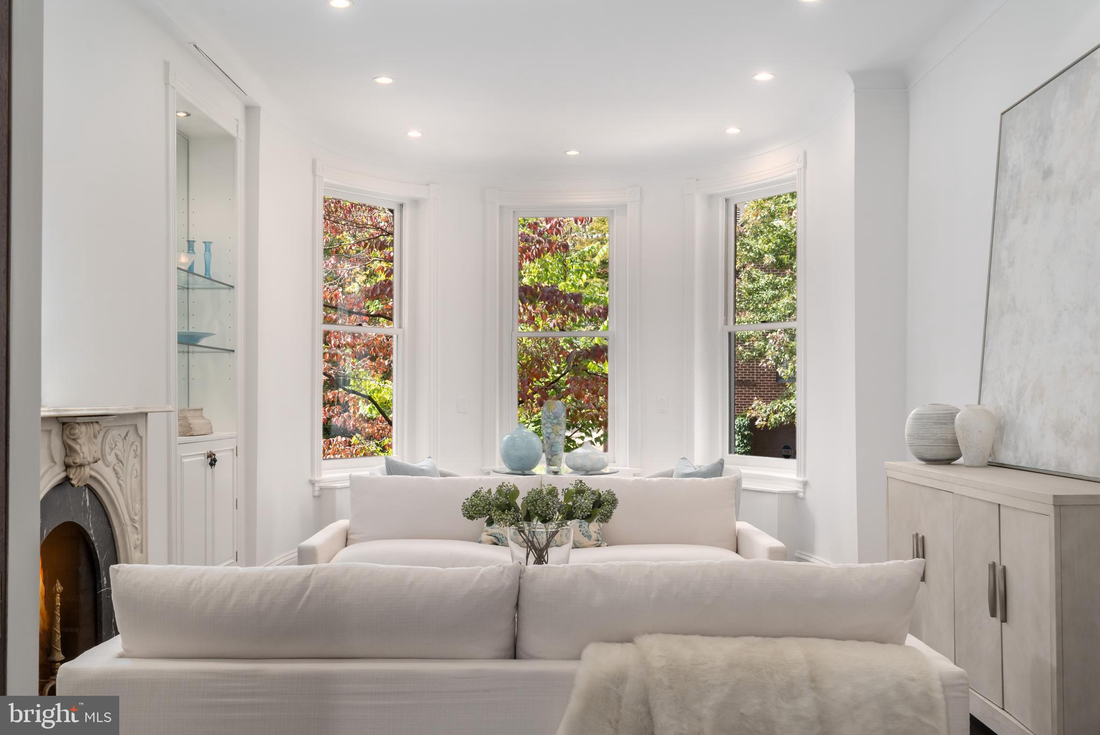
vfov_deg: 37.9
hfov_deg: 54.4
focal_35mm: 35
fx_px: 1070
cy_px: 368
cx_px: 550
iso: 800
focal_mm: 35
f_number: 10
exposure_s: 1/8
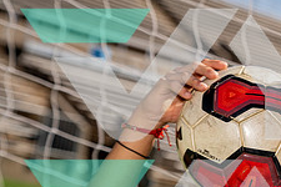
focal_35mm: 142
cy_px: 226
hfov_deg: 14.0
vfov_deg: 9.5
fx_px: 1108
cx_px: 342
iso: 100
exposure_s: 1/1000
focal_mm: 55
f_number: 4
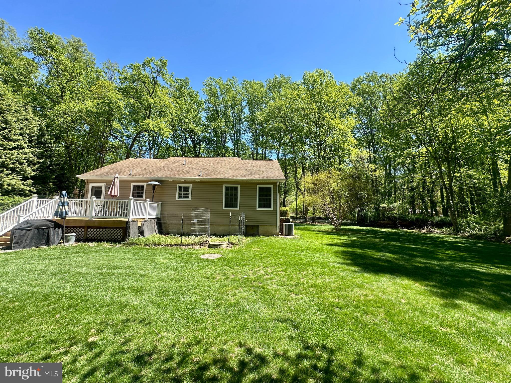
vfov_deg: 85.7
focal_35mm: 14
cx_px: 256
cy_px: 192
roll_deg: -0.8
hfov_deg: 102.1
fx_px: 207
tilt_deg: +5.6
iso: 40
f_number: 2.2
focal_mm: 2.22
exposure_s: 1/558
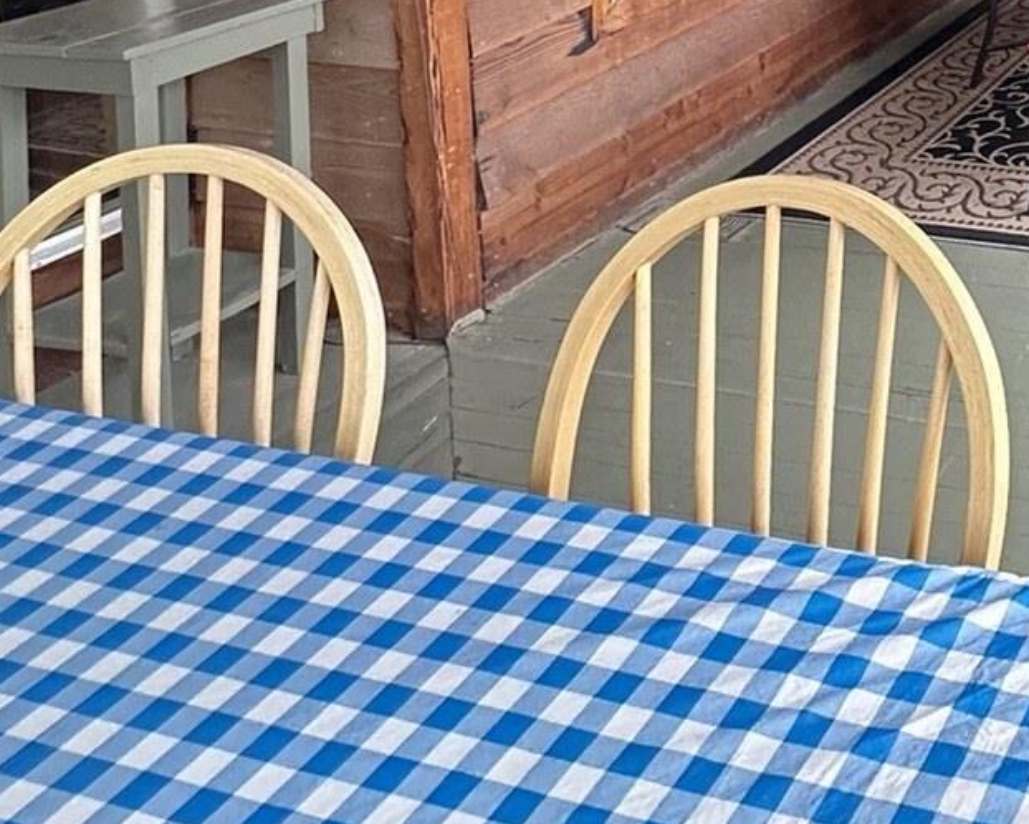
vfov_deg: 26.8
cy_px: -313
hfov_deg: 34.2
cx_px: 1193
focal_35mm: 45
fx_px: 1371
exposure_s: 1/99
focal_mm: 2.22
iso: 200
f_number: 2.2
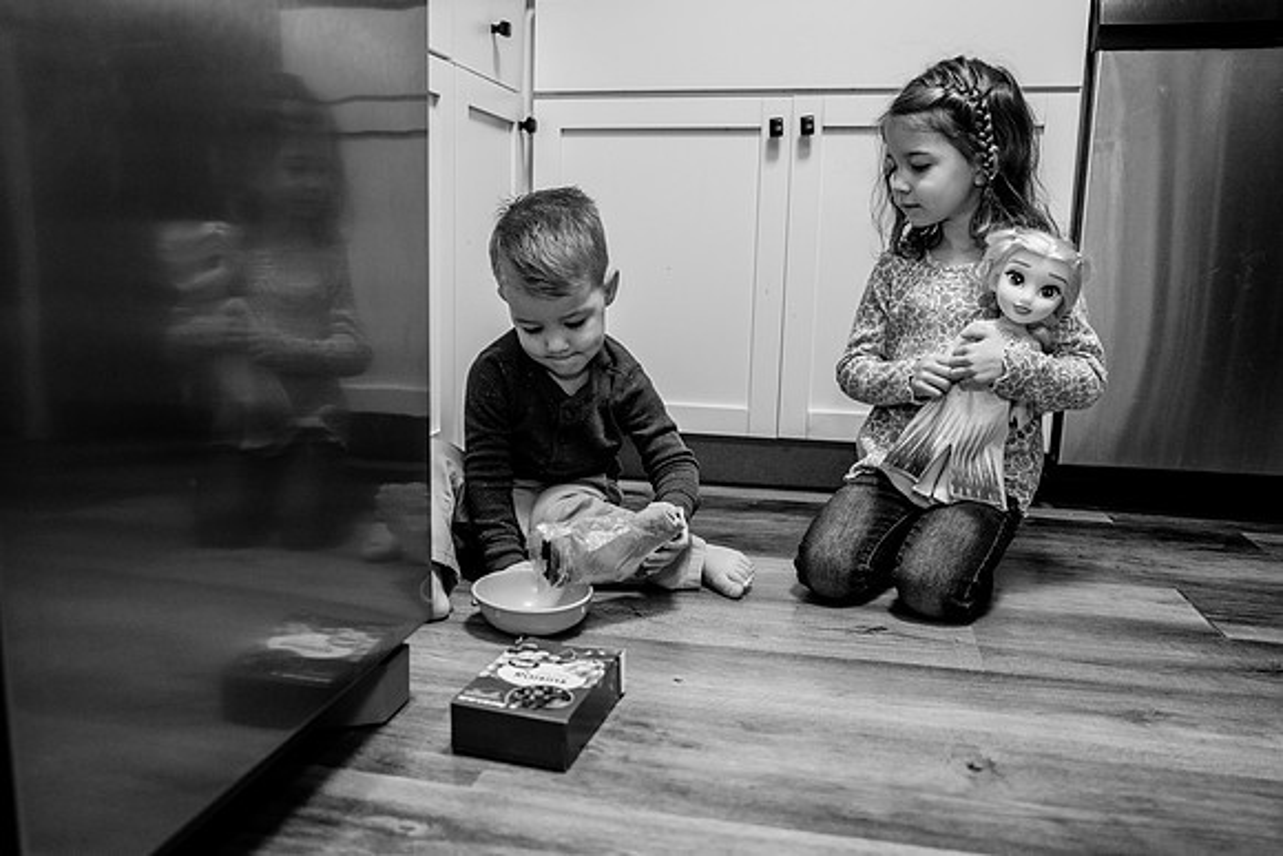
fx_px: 1016
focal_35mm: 29
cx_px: 592
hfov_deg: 64.4
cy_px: 448
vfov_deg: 45.7
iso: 1000
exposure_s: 1/200
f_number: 2.8
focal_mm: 26
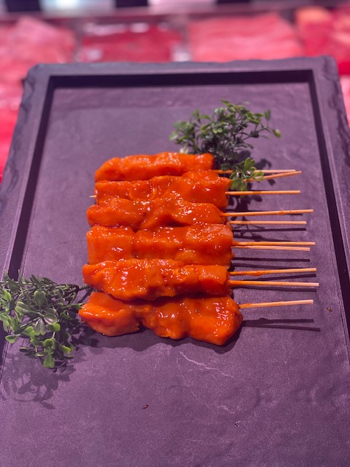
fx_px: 701
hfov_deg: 28.0
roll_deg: +1.8
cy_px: 234
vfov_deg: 36.8
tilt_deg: -40.9
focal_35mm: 52
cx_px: 175
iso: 125
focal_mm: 6
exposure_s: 1/100
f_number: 2
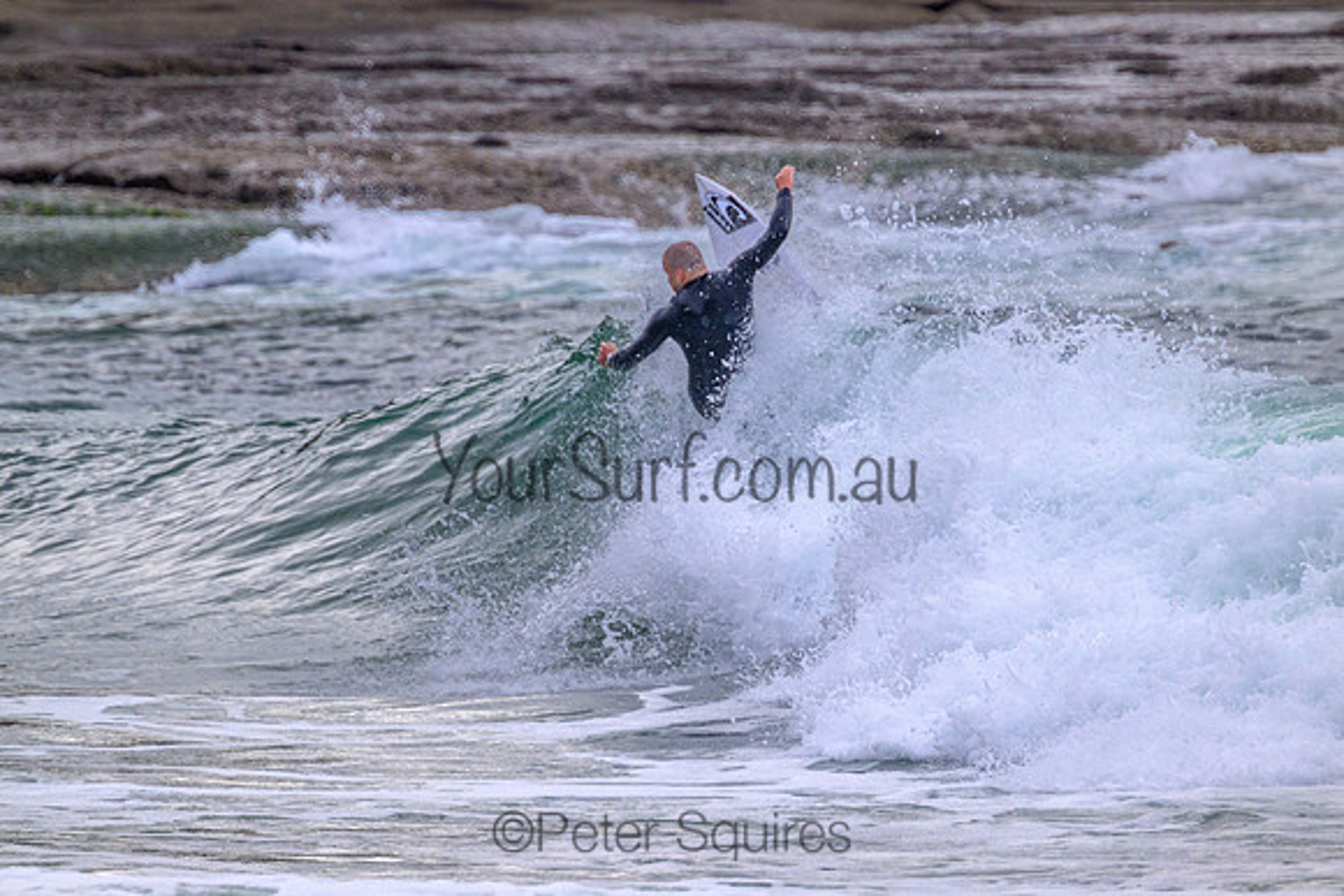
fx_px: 29872
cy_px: 448
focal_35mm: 800
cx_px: 672
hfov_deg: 2.6
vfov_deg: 1.7
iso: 1400
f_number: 11
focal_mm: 800
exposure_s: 1/1600
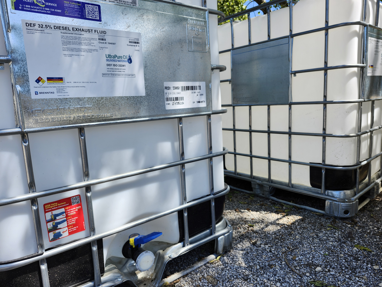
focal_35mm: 23
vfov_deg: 58.9
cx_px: 191
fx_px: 254
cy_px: 144
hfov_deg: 73.9
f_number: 1.8
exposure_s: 1/614
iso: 25
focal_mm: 5.54
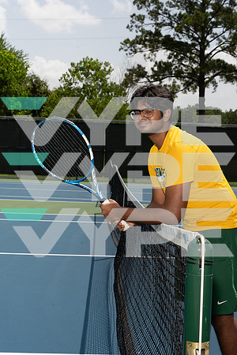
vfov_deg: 31.4
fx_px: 632
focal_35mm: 64
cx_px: 118
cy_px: 178
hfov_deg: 21.2
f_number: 11
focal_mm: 64
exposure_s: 1/250
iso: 100
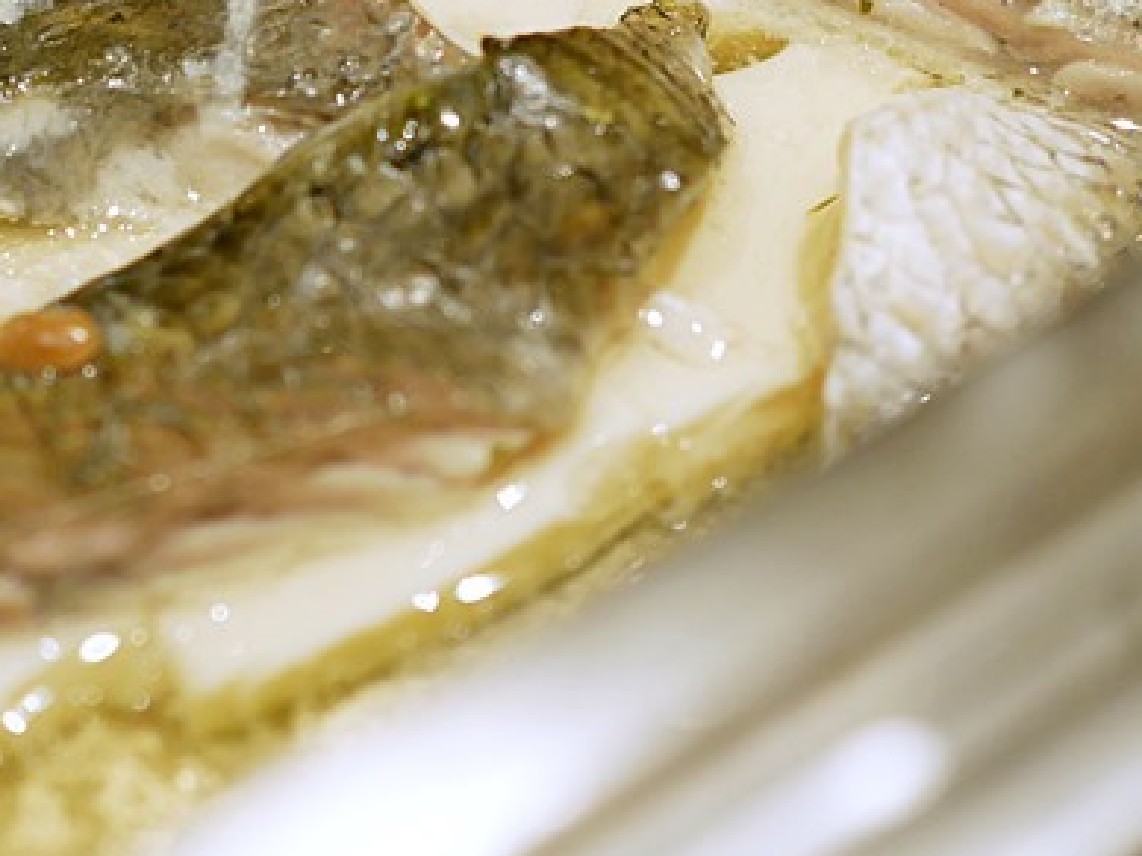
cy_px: -46
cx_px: -85
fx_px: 4256
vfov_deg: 11.4
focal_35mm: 129
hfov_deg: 14.9
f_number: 1.8
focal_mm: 25
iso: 320
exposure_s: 1/60
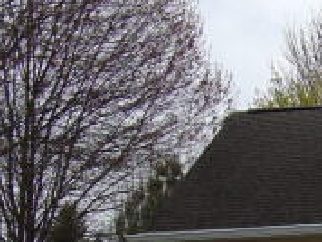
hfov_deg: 13.7
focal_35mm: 140
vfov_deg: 10.4
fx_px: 1304
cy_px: 327
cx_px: 387
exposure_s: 1/391
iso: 100
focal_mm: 7
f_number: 3.7
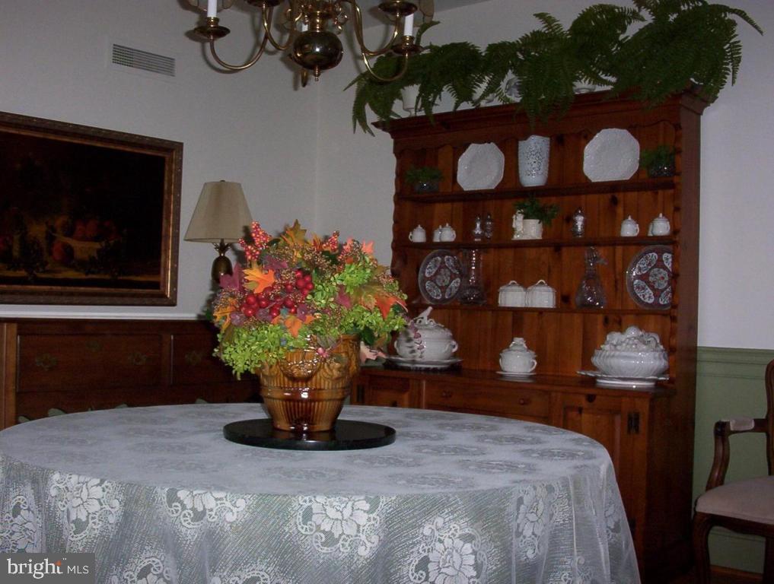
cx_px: 387
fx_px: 874
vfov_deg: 37.0
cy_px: 292
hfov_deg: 47.8
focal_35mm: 39
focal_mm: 6
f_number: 4.5
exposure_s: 1/30
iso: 140
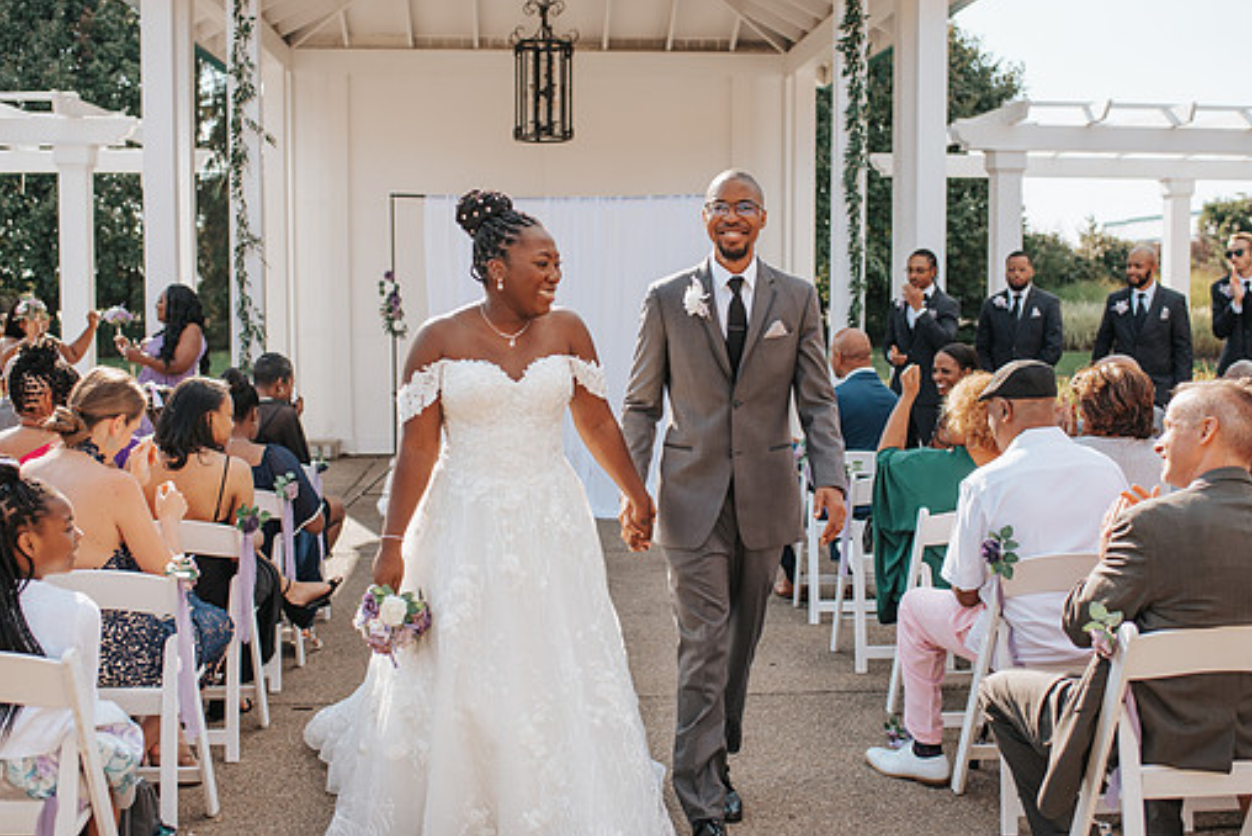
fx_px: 1496
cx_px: 636
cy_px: 391
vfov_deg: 31.2
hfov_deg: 45.4
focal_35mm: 43
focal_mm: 35
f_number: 2.8
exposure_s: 1/1250
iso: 100
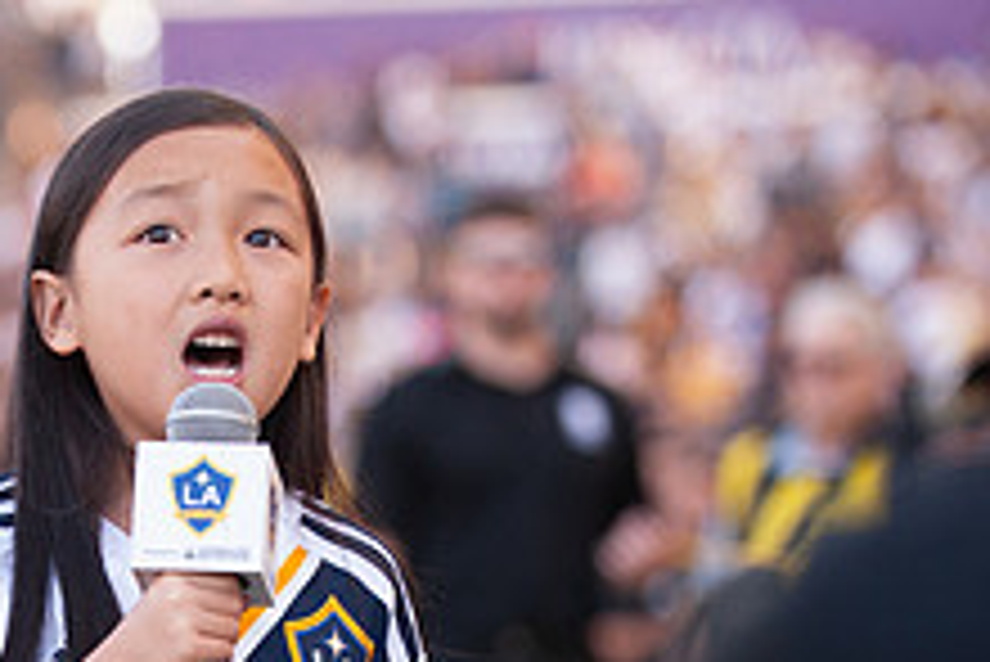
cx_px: 99
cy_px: 761
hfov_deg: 8.0
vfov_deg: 5.3
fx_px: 7099
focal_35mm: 258
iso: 800
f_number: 2.8
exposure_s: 1/1250
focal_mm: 98
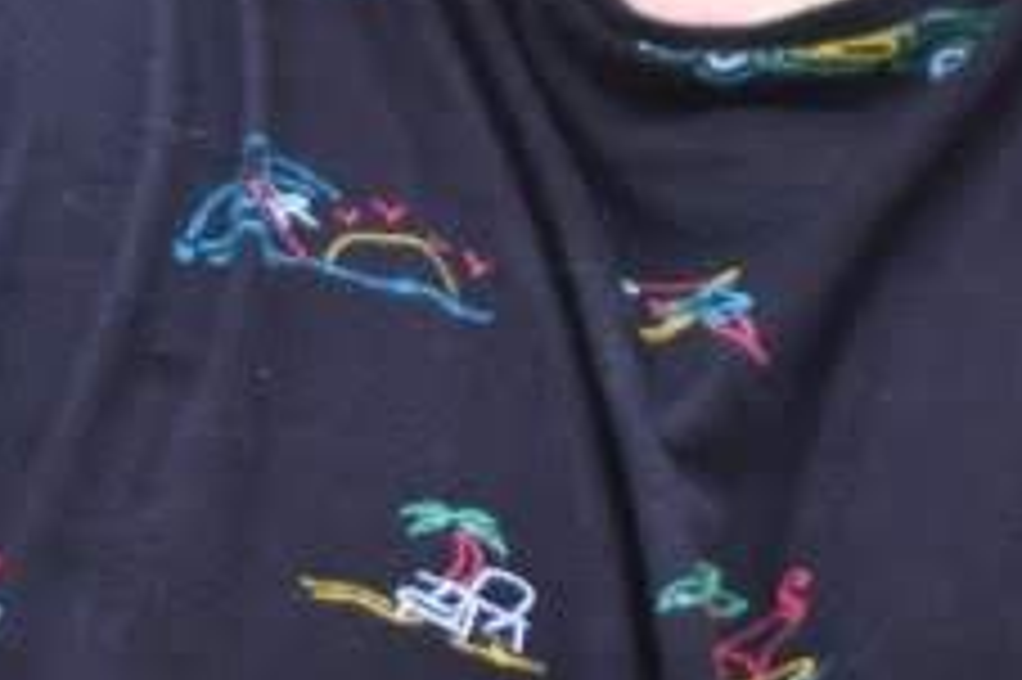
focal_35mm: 535
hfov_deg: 3.9
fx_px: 15177
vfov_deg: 2.6
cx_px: 1008
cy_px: -122
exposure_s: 1/1600
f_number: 1.8
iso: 160
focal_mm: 50
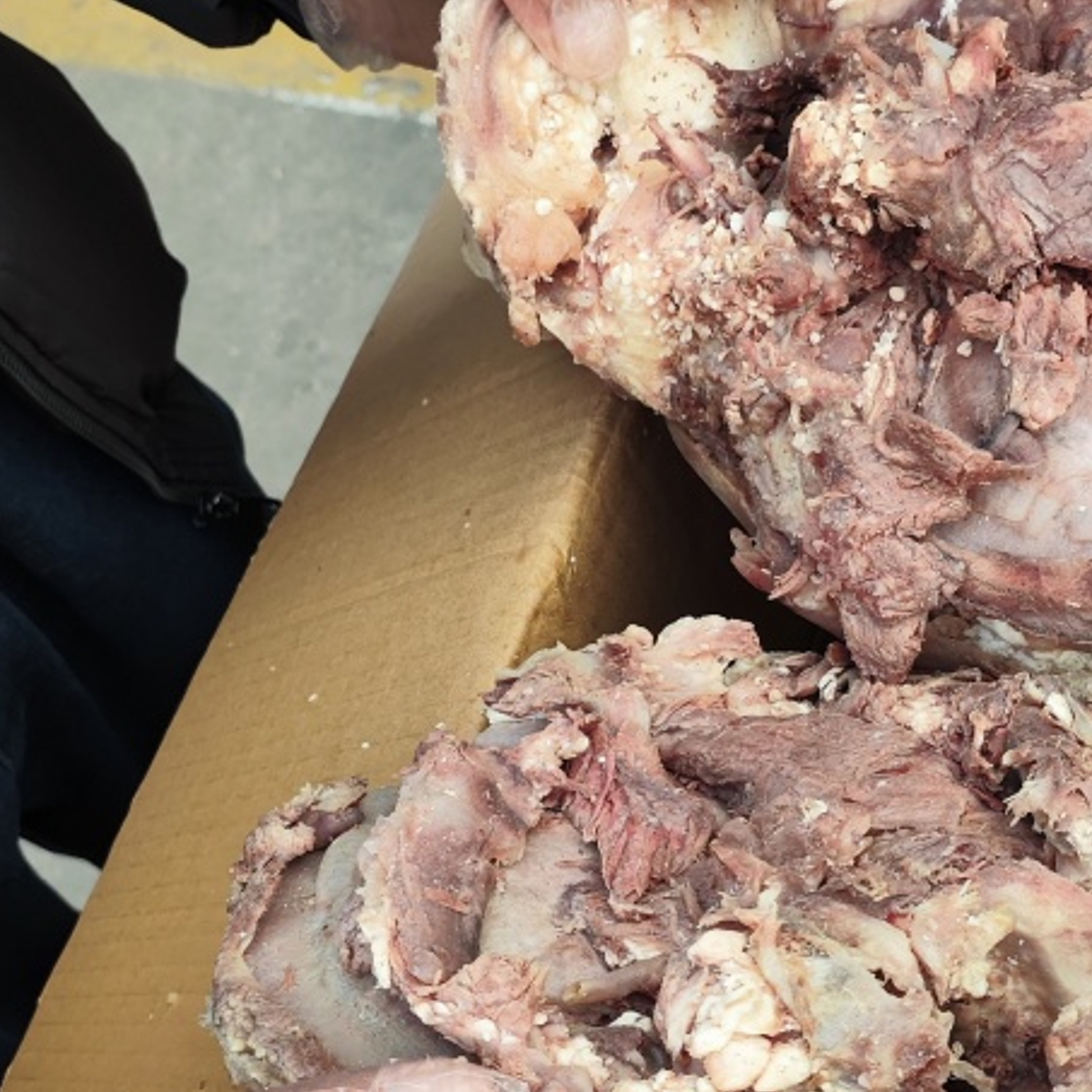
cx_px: 824
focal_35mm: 52
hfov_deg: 32.2
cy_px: 741
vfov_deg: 32.5
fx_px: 1856
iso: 200
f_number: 1.79
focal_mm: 4.71
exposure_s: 1/567
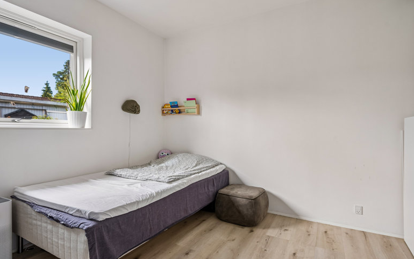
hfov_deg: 89.4
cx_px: 214
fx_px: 209
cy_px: 130
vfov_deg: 63.5
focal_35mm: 19
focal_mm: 17.5
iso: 400
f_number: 6.3
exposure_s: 1/25
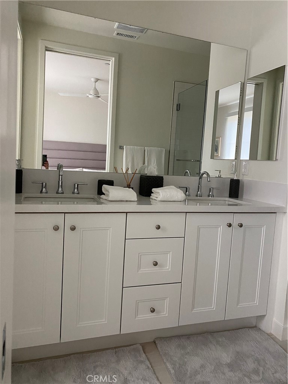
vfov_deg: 67.3
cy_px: 192
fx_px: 288
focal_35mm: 26
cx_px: 144
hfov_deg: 53.1
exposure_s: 1/60
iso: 320
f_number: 1.8
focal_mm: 4.25
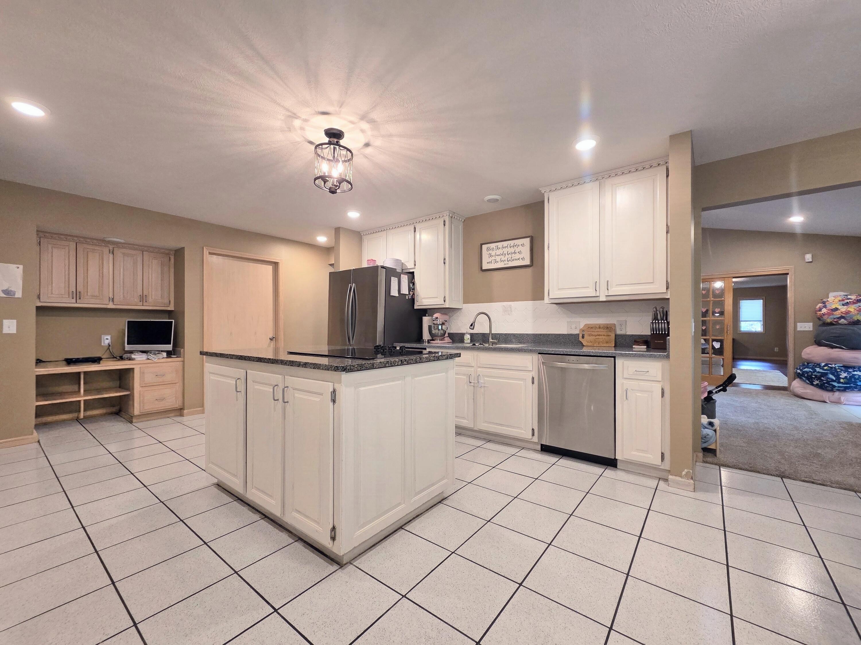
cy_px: 322
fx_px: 323
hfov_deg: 106.2
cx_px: 430
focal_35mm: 13
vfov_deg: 89.9
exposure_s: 1/60
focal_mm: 2.2
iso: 250
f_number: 2.2
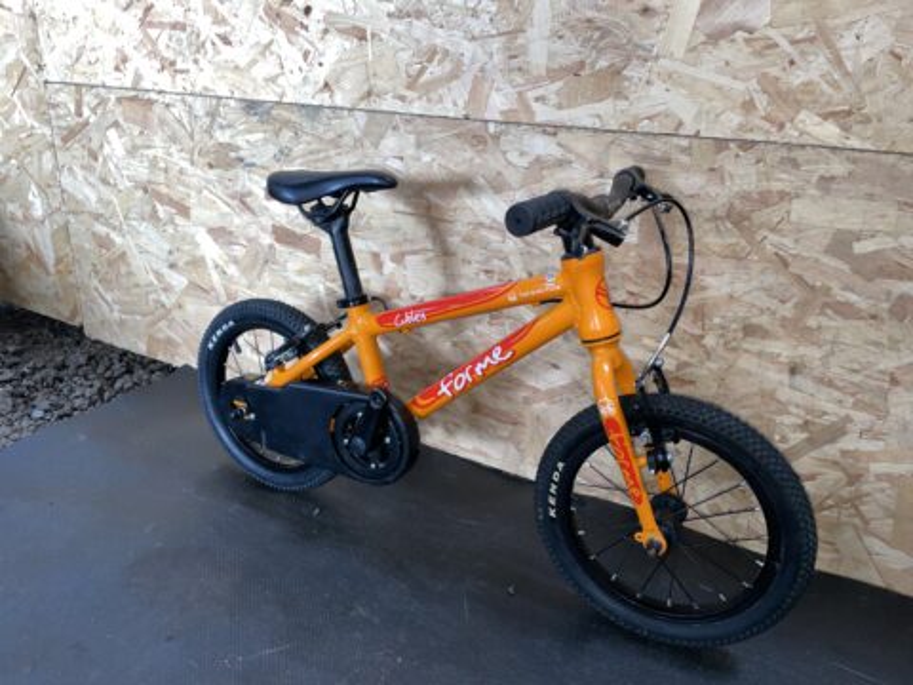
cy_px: 342
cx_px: 456
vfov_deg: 53.1
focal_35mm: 26
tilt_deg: -21.2
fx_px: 686
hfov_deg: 67.3
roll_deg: -2.2
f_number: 1.6
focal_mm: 4.2
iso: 64
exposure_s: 1/17
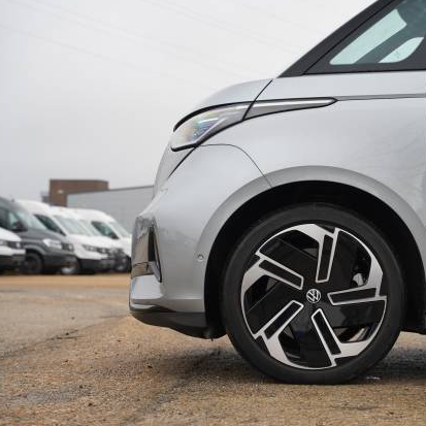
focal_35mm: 83
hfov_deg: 20.7
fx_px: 1161
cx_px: 308
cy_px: 216
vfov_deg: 20.8
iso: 400
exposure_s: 1/160
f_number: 4
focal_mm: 63.3
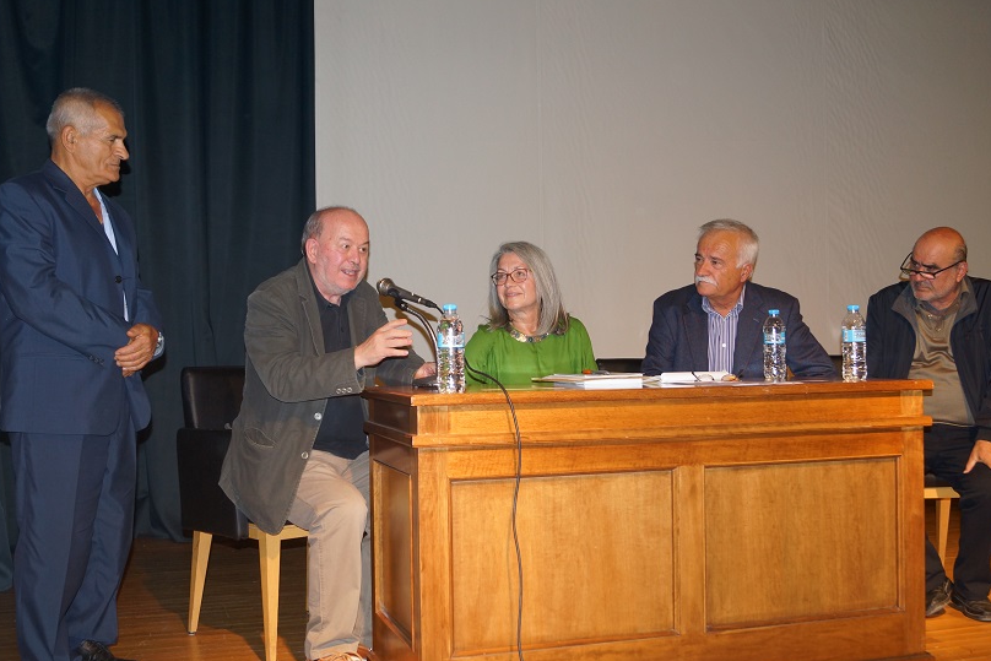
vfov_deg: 31.9
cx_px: 481
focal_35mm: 42
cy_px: 345
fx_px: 1156
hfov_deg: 46.4
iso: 400
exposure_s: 1/60
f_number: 4
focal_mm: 26
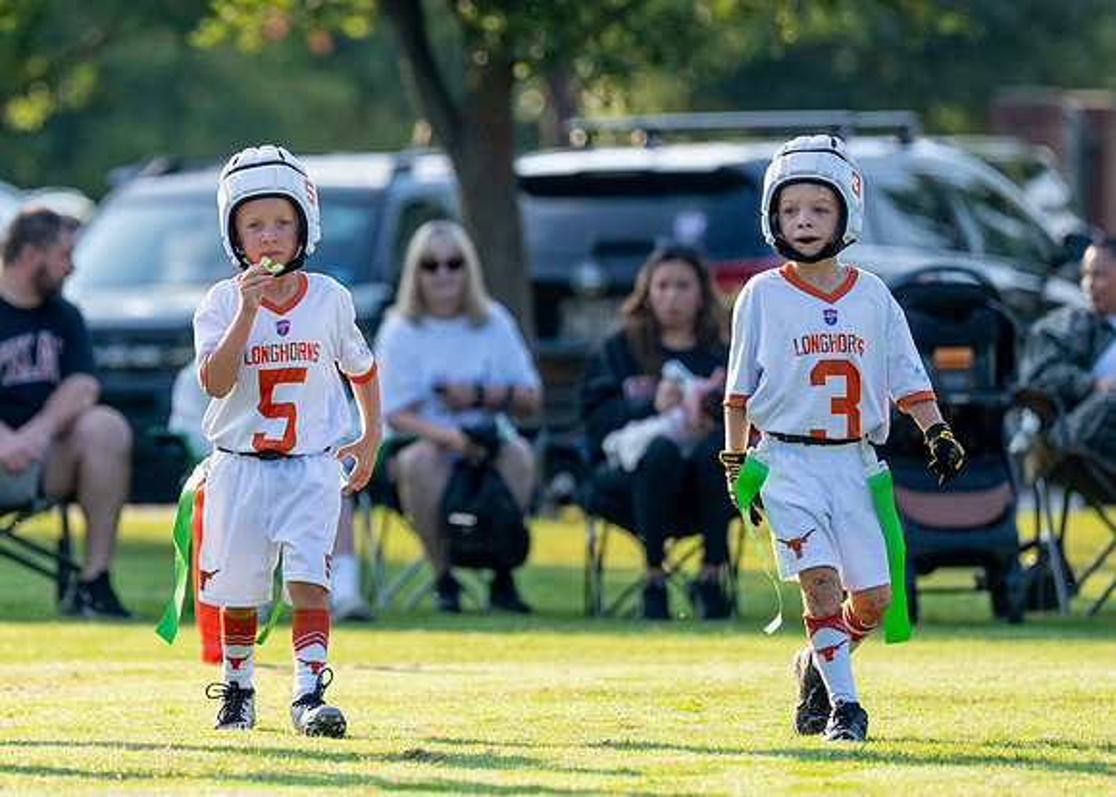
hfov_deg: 4.7
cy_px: 395
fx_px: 13634
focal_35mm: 430
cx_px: 323
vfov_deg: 3.3
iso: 250
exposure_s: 1/2000
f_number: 2.8
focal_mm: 200
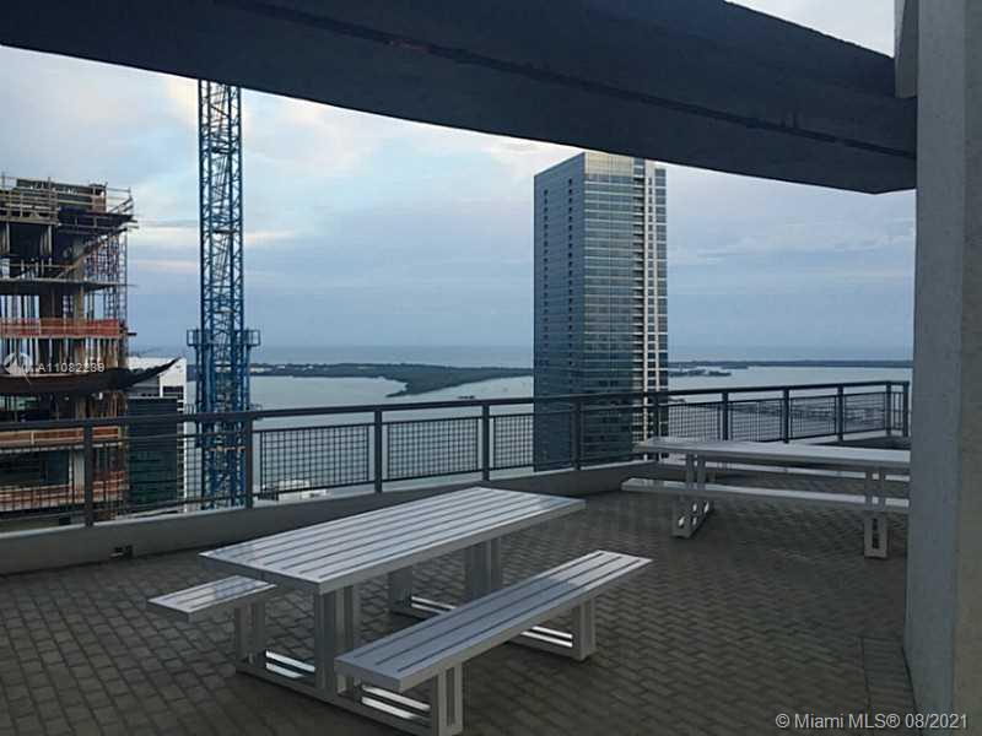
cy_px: 368
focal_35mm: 29
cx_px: 491
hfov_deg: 61.7
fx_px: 823
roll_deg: +0.0
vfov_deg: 48.2
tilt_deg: -1.5
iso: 40
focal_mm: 4.15
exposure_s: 1/120
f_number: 2.2
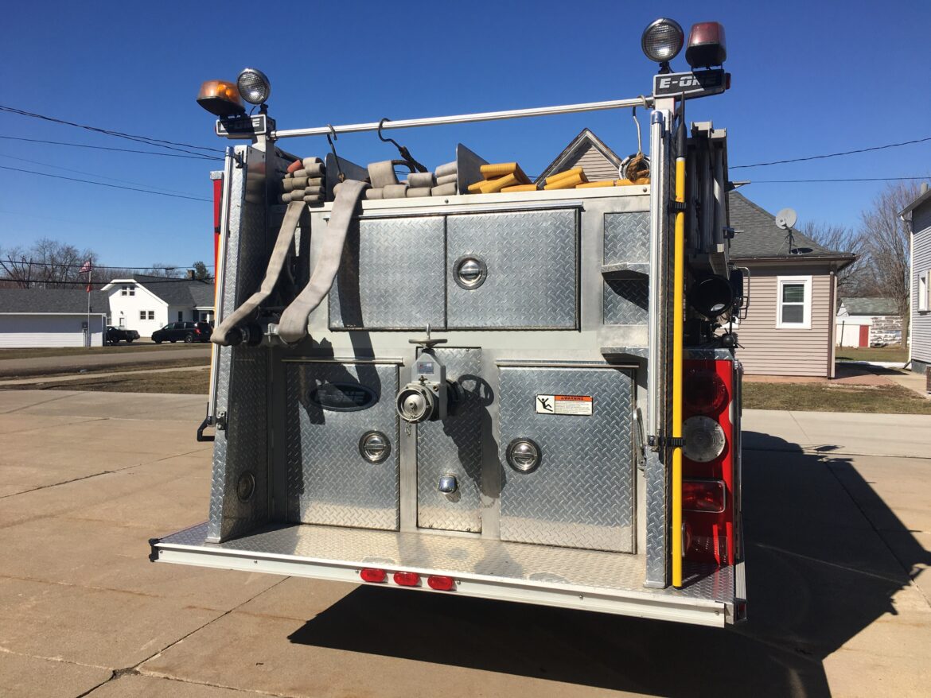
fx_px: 780
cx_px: 466
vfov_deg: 48.2
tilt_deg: -0.3
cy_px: 349
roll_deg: -1.6
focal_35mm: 29
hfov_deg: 61.6
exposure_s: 1/2959
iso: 25
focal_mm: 4.15
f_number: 2.2
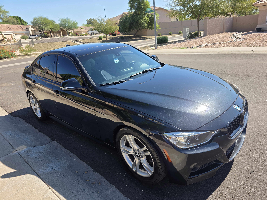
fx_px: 177
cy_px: 100
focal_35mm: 23
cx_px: 134
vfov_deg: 58.9
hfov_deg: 73.9
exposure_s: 1/3042
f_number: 1.7
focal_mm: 6.3
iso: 80
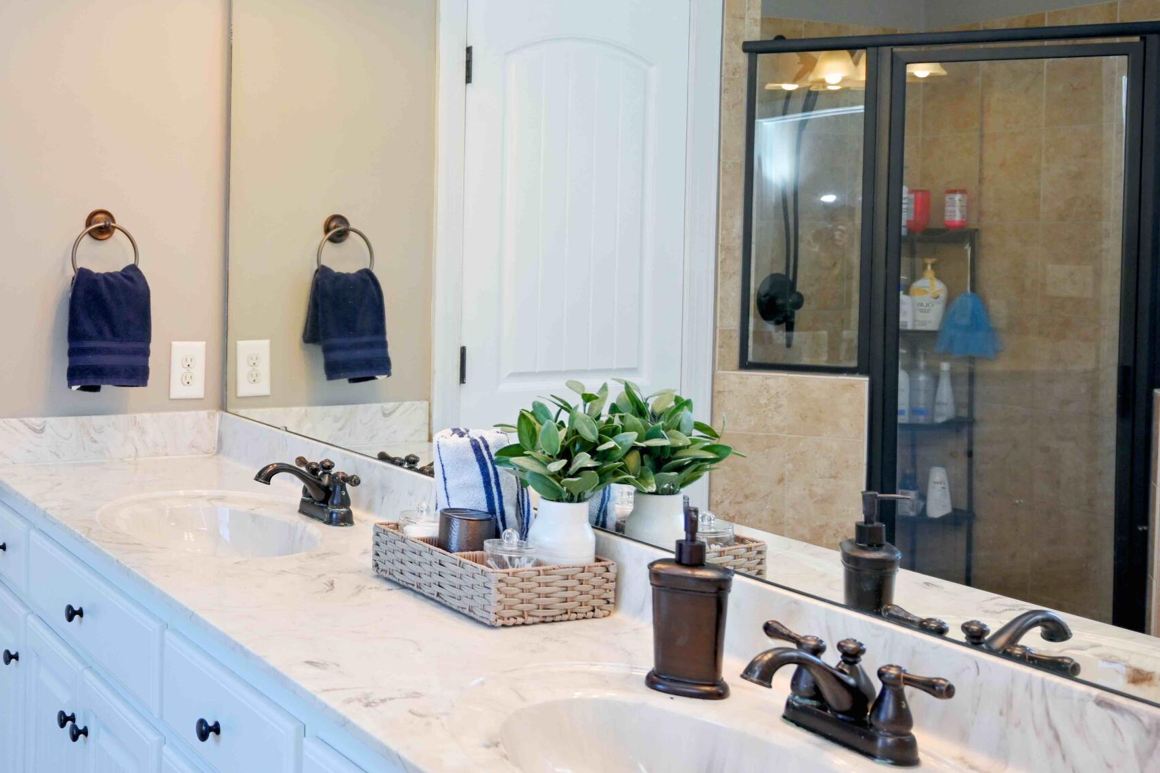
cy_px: 255
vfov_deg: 31.6
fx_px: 1353
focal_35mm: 42
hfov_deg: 43.8
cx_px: 205
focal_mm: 24
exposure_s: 1/80
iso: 200
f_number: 4.5
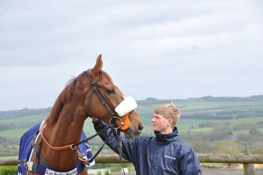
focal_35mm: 105
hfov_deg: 19.5
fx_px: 766
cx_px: 132
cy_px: 88
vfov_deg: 13.0
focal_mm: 70
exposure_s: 1/320
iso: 200
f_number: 9
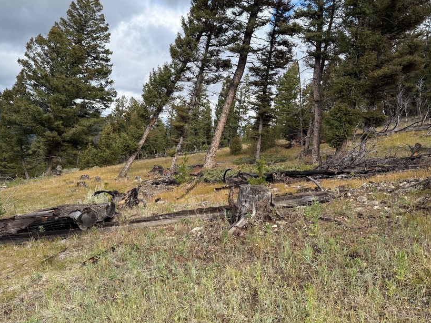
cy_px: 151
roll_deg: -5.8
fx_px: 373
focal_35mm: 30
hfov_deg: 60.0
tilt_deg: -2.7
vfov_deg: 46.8
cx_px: 208
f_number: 1.78
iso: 100
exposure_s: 1/1855
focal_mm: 6.76
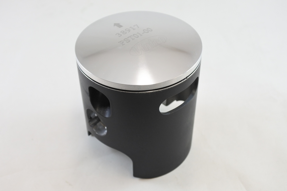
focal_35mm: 37
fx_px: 295
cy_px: 96
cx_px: 144
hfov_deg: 51.9
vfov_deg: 35.9
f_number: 4
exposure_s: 1/125
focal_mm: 14
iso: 400
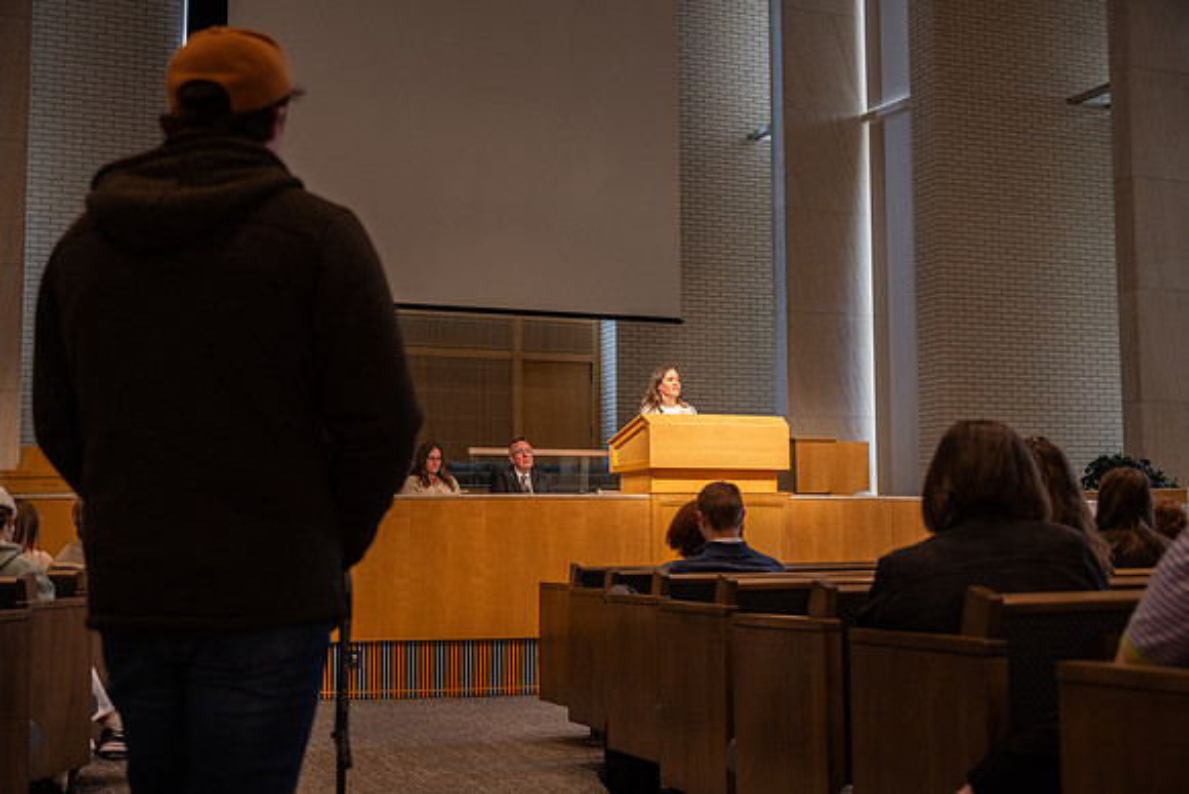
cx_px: 594
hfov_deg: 42.7
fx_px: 1520
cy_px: 397
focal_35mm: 46
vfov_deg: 29.3
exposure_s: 1/125
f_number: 4
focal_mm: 46
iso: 800
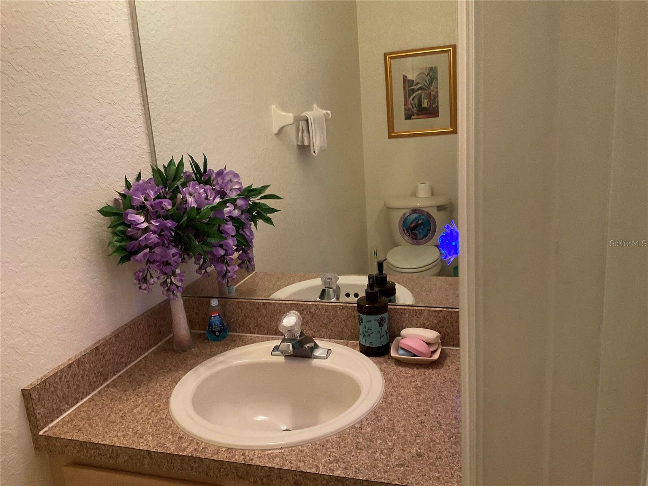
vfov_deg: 48.2
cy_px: 243
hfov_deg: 61.7
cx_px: 324
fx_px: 543
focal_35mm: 29
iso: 250
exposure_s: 1/60
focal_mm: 3
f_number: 1.8
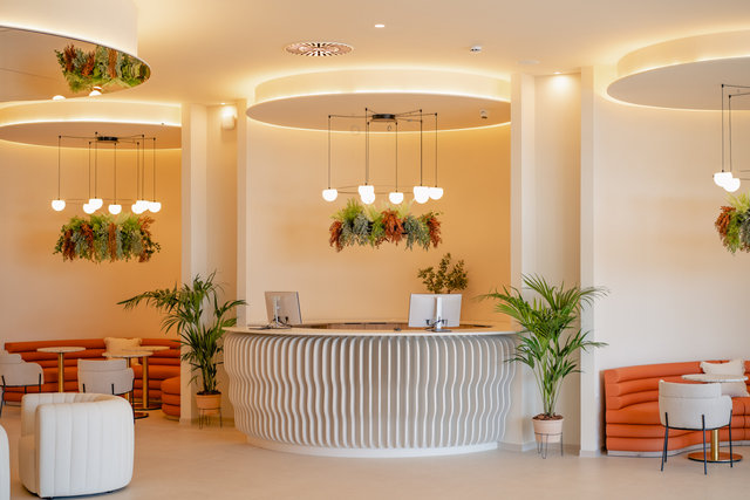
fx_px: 1146
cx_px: 375
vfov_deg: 24.6
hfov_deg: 36.2
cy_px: 250
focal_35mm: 55
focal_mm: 55
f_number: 3.5
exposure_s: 1/125
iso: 320
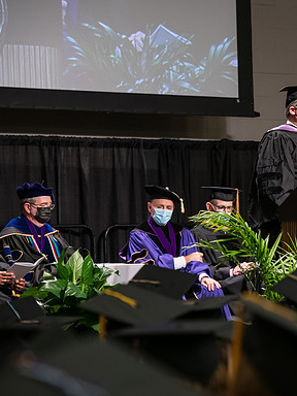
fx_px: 2242
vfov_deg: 10.1
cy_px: 199
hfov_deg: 7.5
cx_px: 288
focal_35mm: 196
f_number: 5
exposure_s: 1/200
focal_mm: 135
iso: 1600
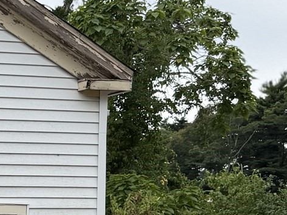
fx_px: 862
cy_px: 303
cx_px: -228
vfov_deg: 13.5
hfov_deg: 16.1
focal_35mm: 104
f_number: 1.78
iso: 80
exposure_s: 1/1727
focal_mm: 6.76
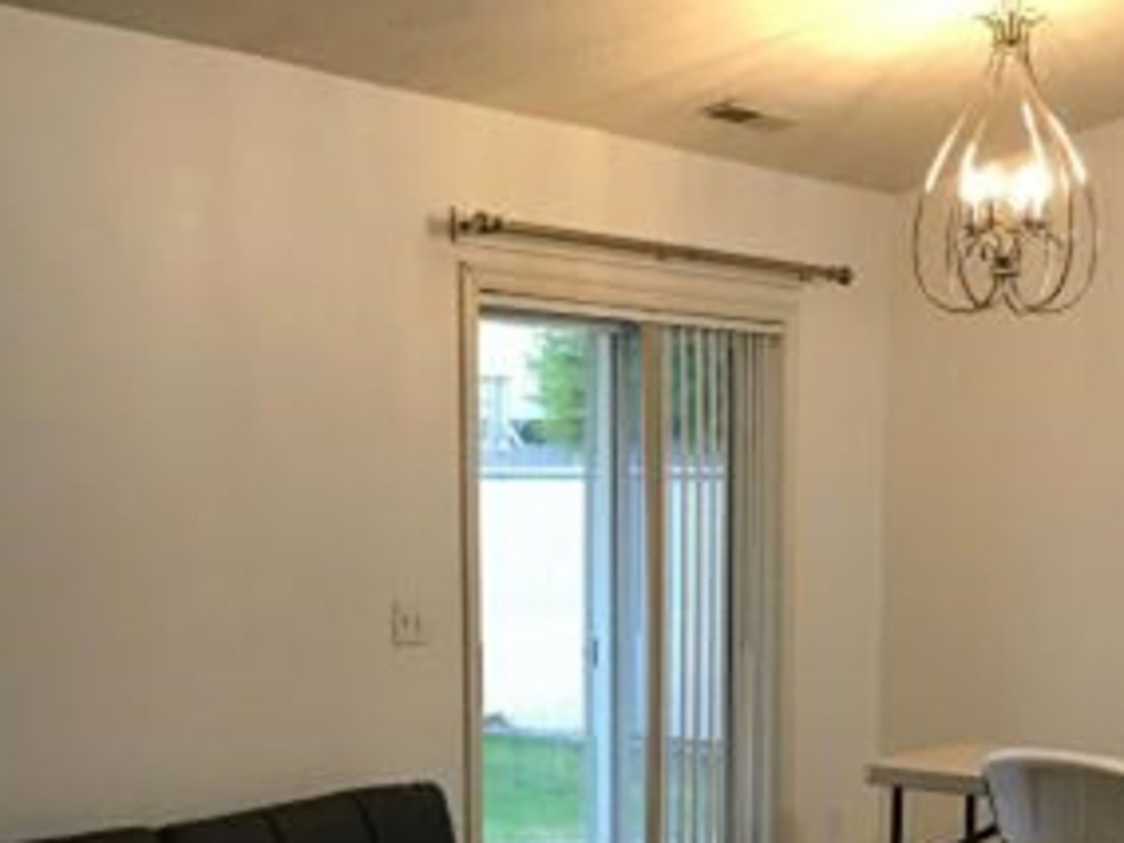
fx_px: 2046
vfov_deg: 22.8
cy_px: 736
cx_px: 641
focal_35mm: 63
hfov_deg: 30.7
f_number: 1.8
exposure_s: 1/20
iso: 40
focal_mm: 3.99
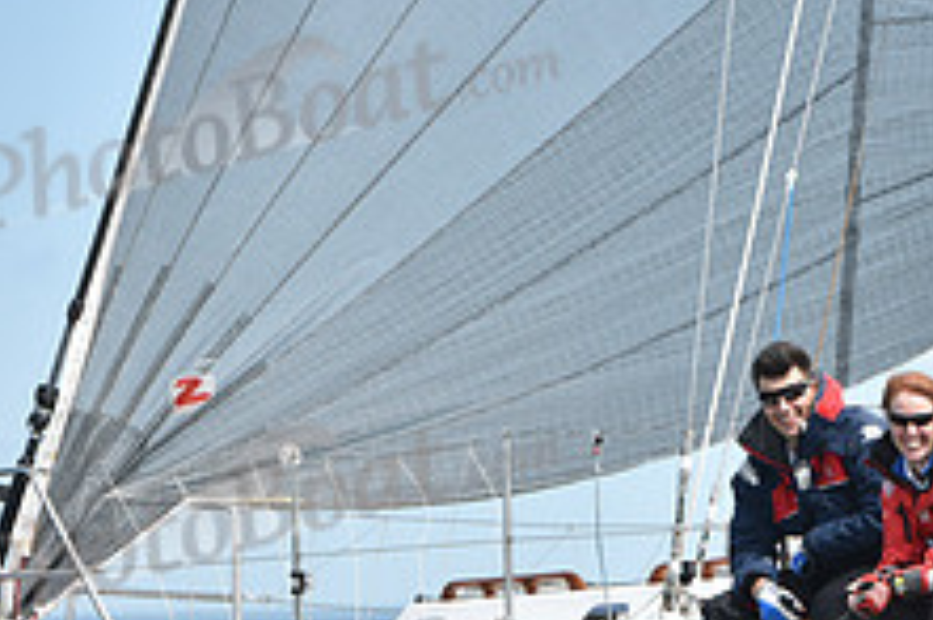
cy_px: 673
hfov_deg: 3.9
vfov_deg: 2.6
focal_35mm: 526
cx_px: 781
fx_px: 13622
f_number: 5.6
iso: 320
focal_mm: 200
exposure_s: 1/1600
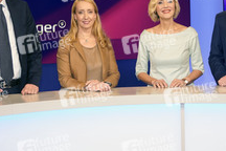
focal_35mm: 69
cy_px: 68
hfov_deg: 28.9
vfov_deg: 19.7
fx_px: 433
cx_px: 163
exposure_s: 1/125
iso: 1600
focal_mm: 33
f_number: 4.5
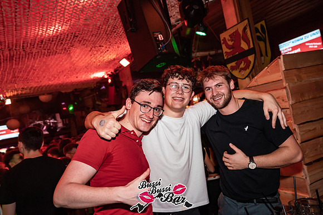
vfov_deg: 41.1
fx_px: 287
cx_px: 162
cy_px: 108
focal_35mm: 32
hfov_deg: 58.7
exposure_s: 1/60
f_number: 4
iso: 2000
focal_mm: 32
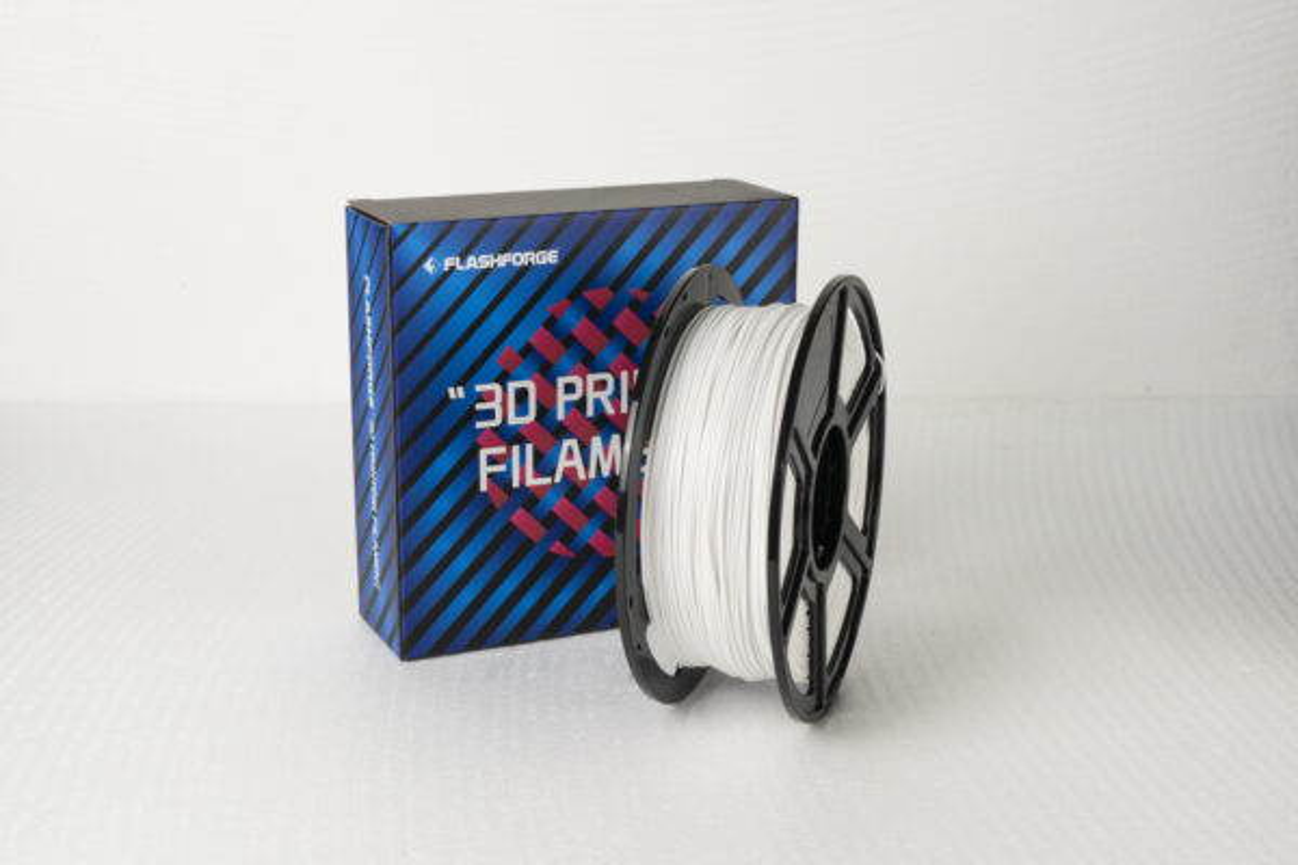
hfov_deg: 36.2
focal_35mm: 55
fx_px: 1983
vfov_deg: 24.6
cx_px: 649
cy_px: 432
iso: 3200
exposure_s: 1/30
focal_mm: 55
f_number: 20
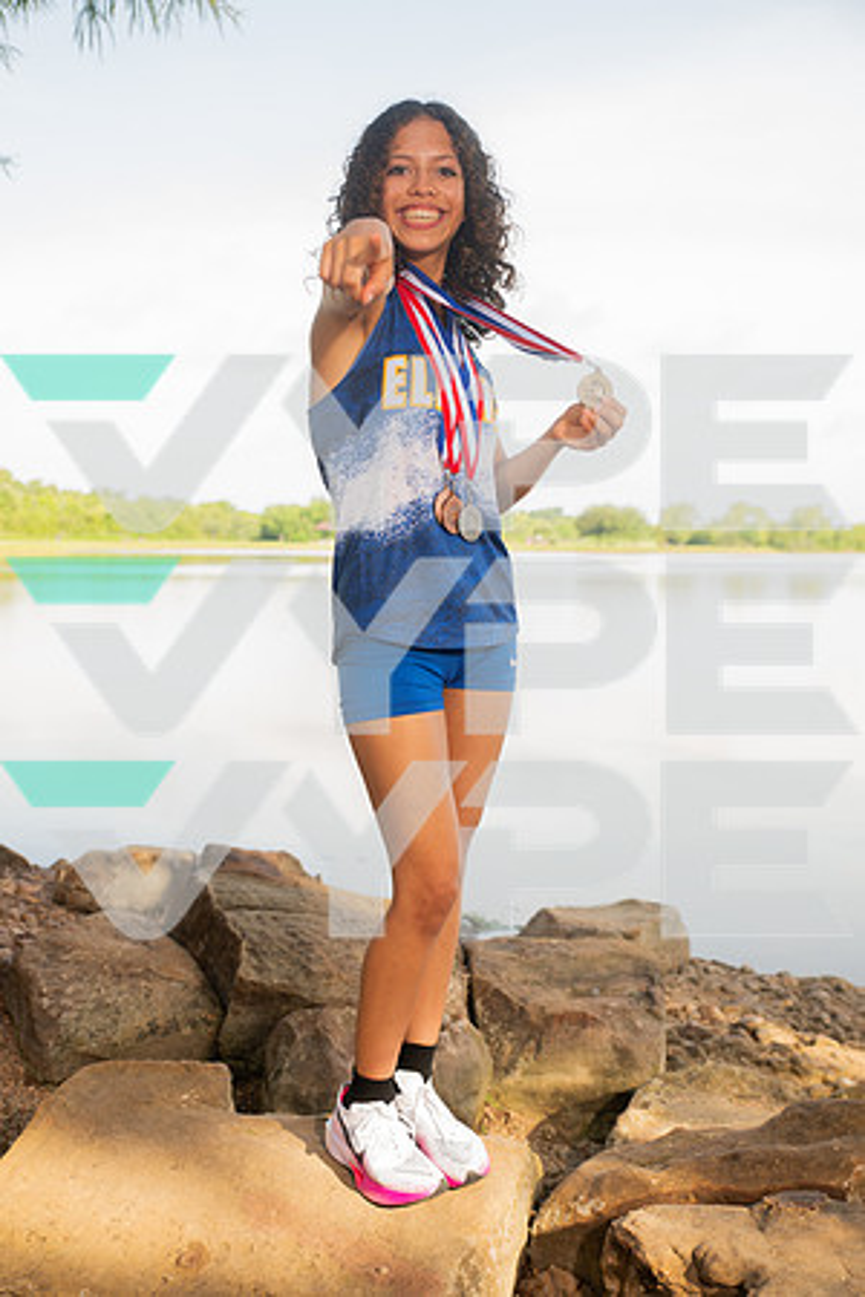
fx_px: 1442
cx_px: 432
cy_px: 648
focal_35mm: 40
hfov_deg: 33.4
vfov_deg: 48.5
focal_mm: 40
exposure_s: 1/400
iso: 250
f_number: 4.5
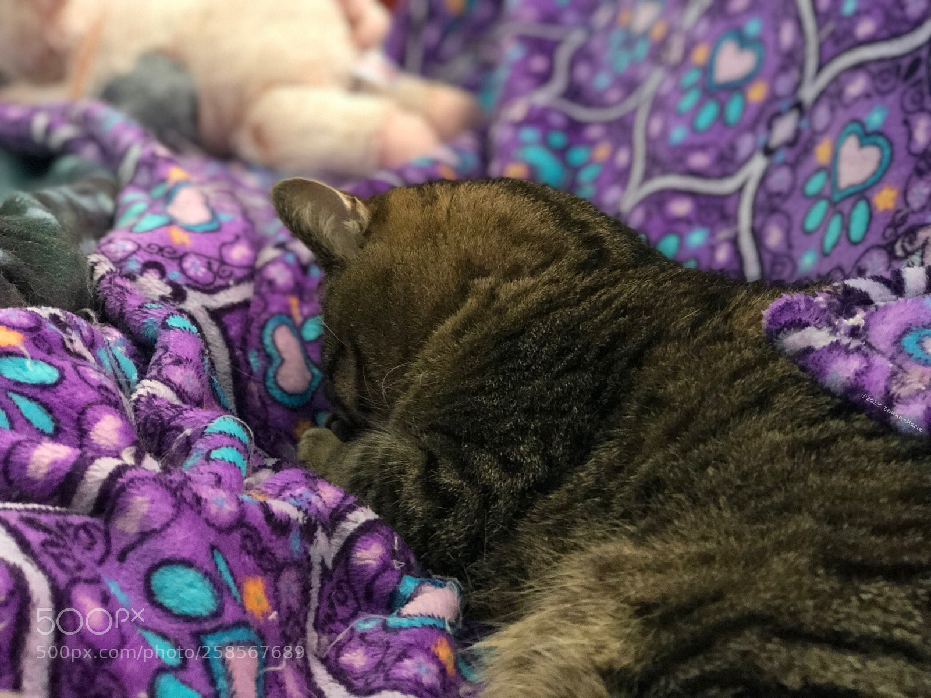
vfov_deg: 25.7
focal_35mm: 57
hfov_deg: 33.8
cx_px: 466
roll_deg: +0.6
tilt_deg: -15.0
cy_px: 349
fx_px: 1533
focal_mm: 6.6
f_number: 2.8
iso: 1250
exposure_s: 1/60
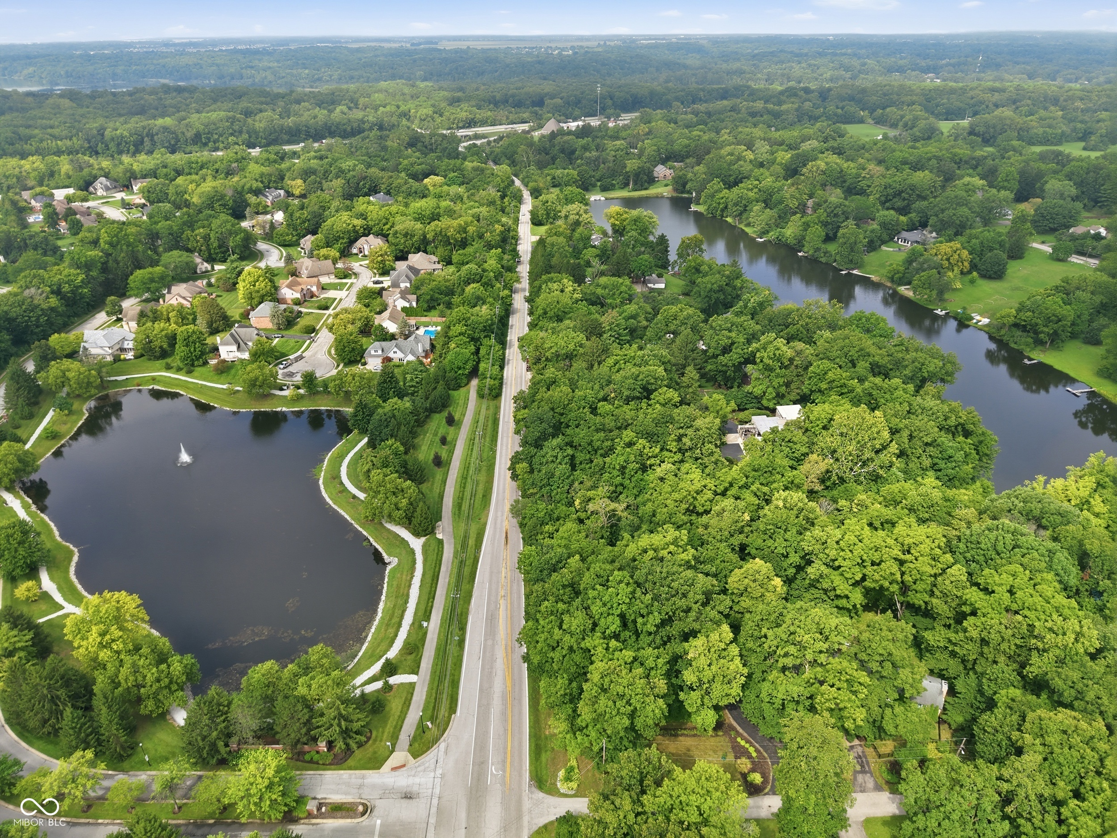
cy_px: 419
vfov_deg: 56.8
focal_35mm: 24
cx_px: 558
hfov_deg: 71.6
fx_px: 774
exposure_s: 1/2000
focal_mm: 8.7
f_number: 1.8
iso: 100
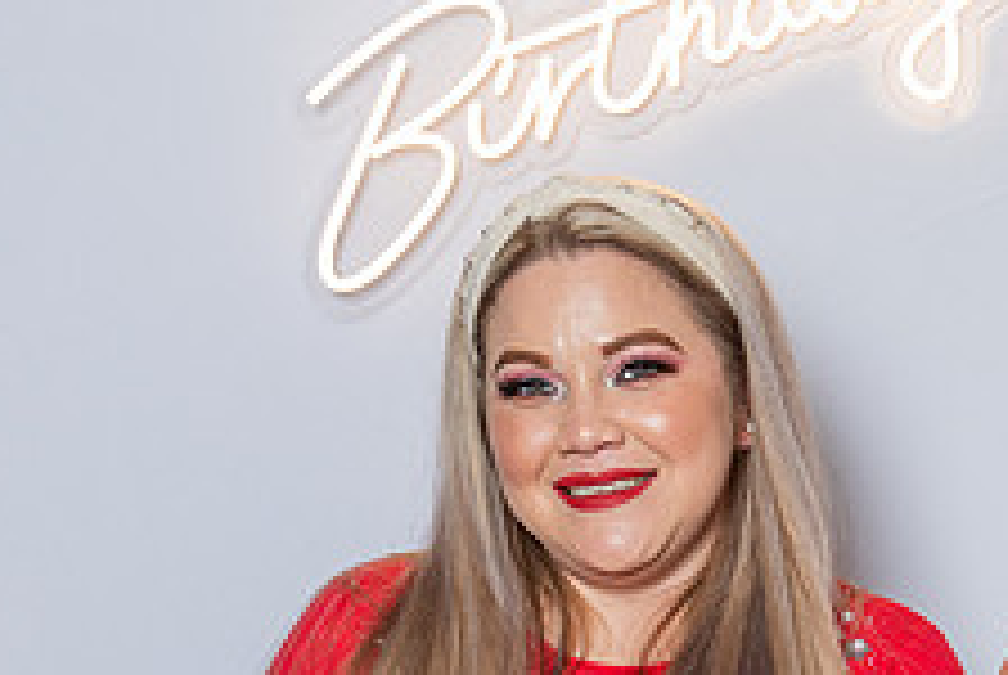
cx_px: 1165
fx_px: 4906
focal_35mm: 175
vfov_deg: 7.8
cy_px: 818
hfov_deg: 11.5
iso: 200
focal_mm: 50
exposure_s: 1/200
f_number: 4
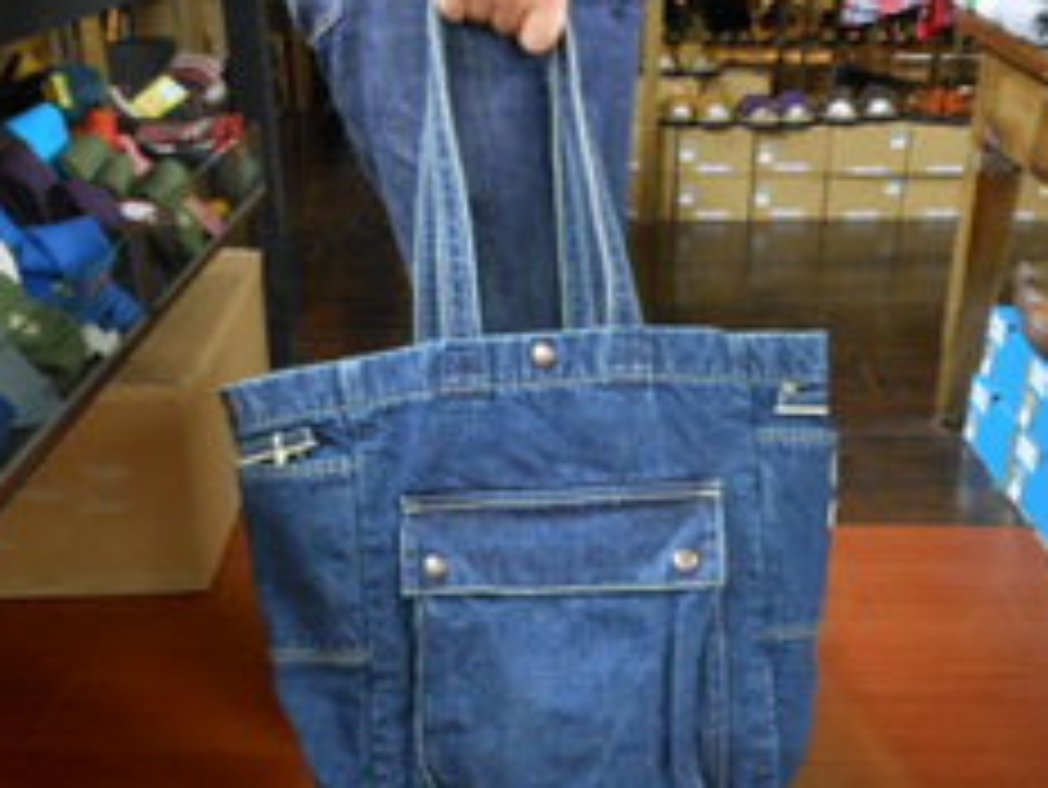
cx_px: 526
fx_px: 1272
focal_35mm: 42
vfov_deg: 34.0
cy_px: 529
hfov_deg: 44.8
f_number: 3.7
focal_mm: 5
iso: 400
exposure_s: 1/6
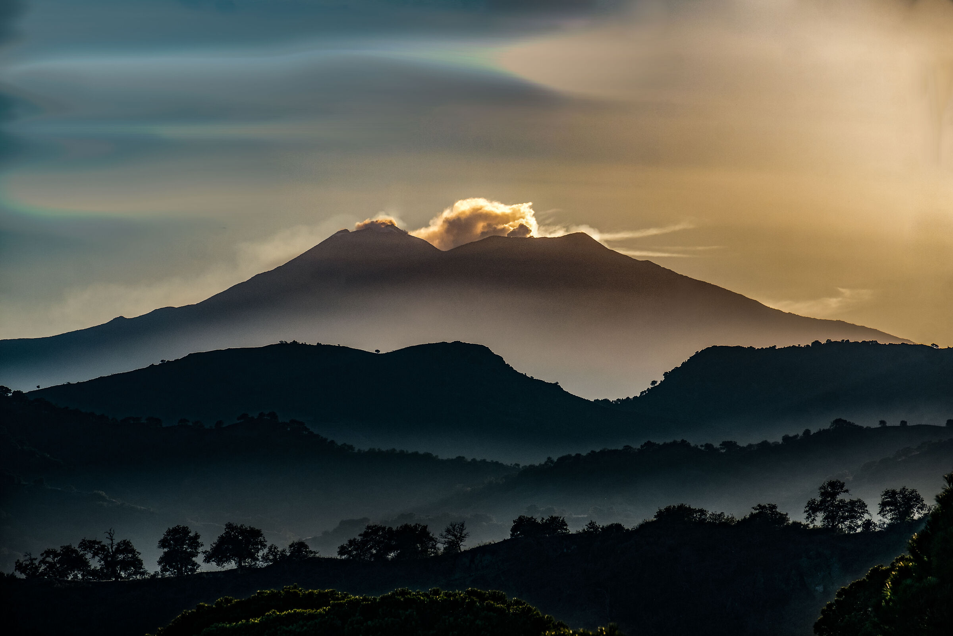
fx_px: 7544
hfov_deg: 7.2
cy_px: 318
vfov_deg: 4.8
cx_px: 476
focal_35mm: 285
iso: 100
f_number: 9
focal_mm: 190.3
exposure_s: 1/450
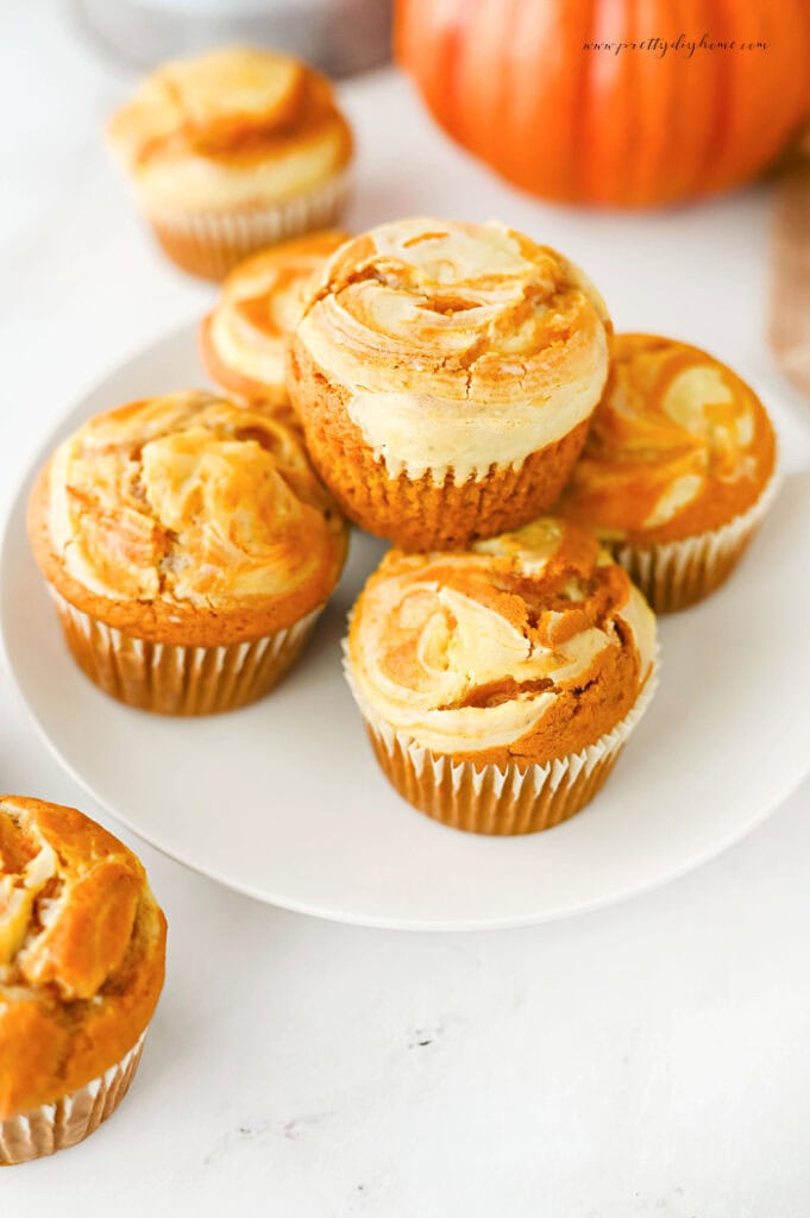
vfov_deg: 39.6
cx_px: 405
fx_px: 1690
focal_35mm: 50
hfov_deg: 26.9
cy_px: 609
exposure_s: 1/200
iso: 220
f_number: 3.5
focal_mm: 50
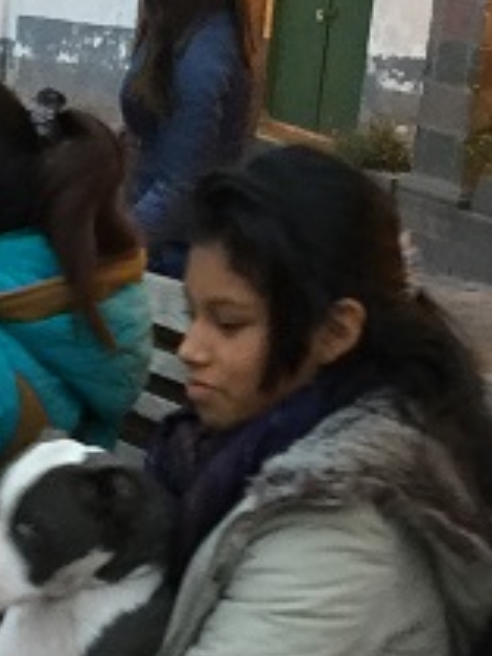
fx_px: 2101
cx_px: 103
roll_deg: -3.8
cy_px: 643
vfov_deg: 17.3
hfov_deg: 13.3
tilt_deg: -20.0
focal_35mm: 111
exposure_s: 1/10
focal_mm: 4.15
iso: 100
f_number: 2.2
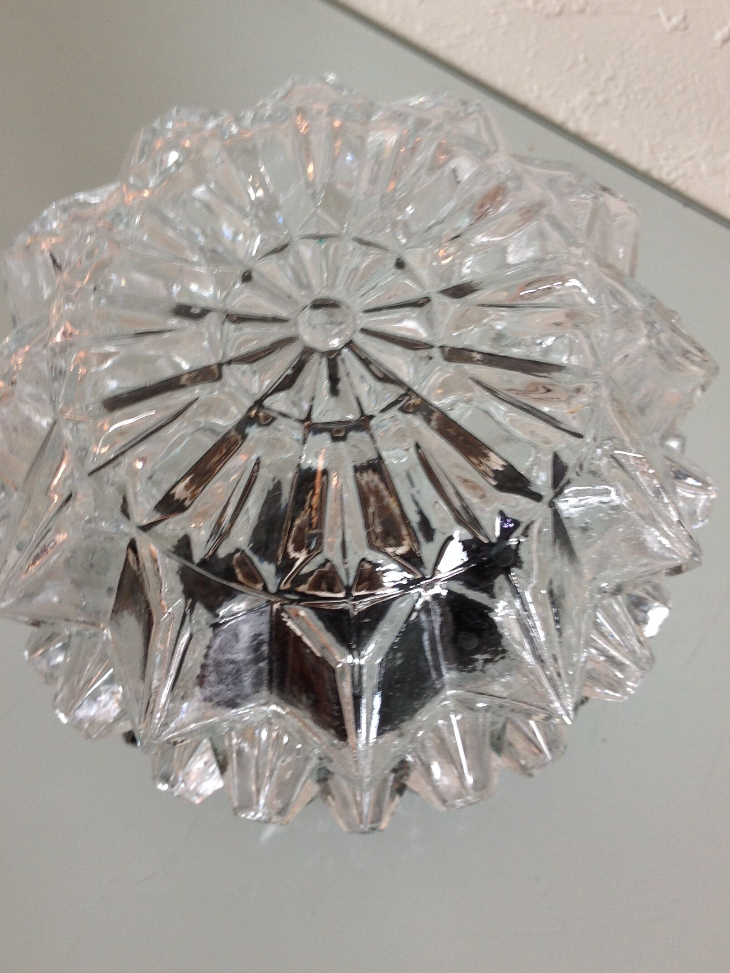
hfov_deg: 34.3
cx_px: 330
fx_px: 1181
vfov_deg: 44.8
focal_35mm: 42
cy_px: 475
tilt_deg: -68.4
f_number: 2.4
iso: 64
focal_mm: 4.28
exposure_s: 1/15
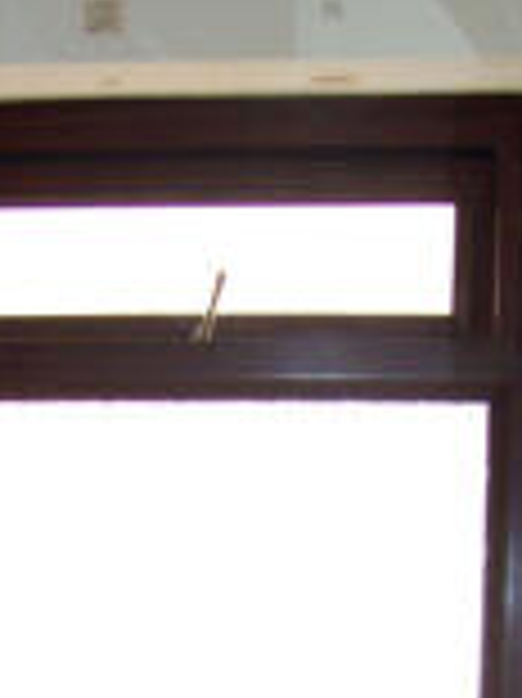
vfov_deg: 19.3
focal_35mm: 96
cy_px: 831
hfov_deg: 15.2
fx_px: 1933
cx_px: 76
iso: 160
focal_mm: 5.6
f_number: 2.7
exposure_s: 1/80
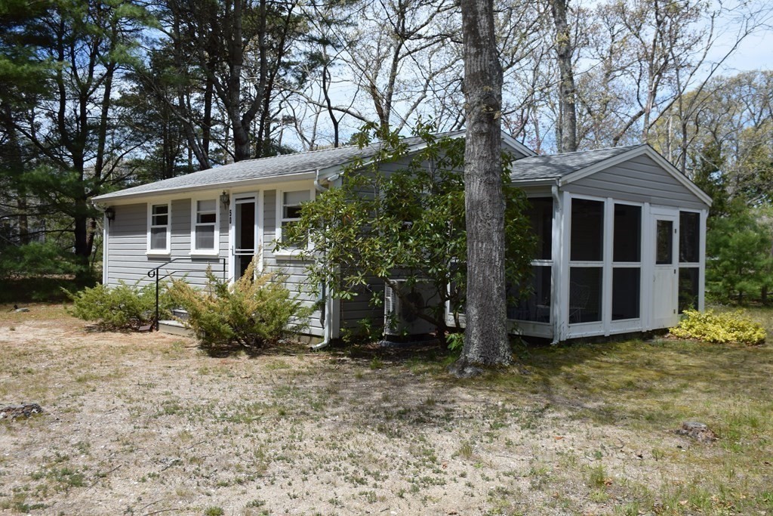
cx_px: 386
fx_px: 773
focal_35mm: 36
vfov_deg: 36.9
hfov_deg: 53.1
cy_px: 258
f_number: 9
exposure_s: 1/250
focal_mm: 24
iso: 200
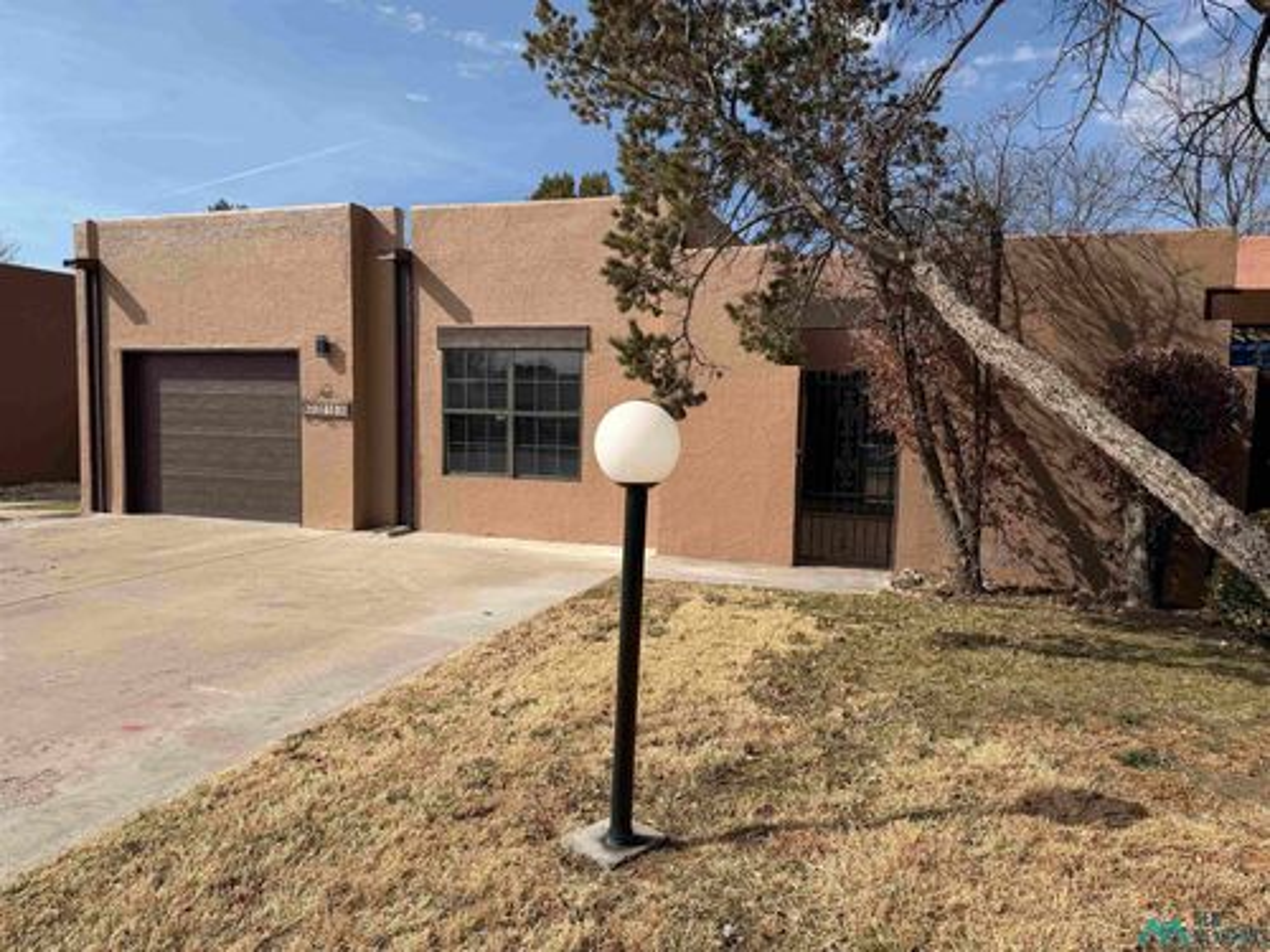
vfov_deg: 56.8
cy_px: 476
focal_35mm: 24
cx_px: 635
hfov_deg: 71.6
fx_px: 881
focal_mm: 6.76
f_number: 1.78
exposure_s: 1/6173
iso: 80
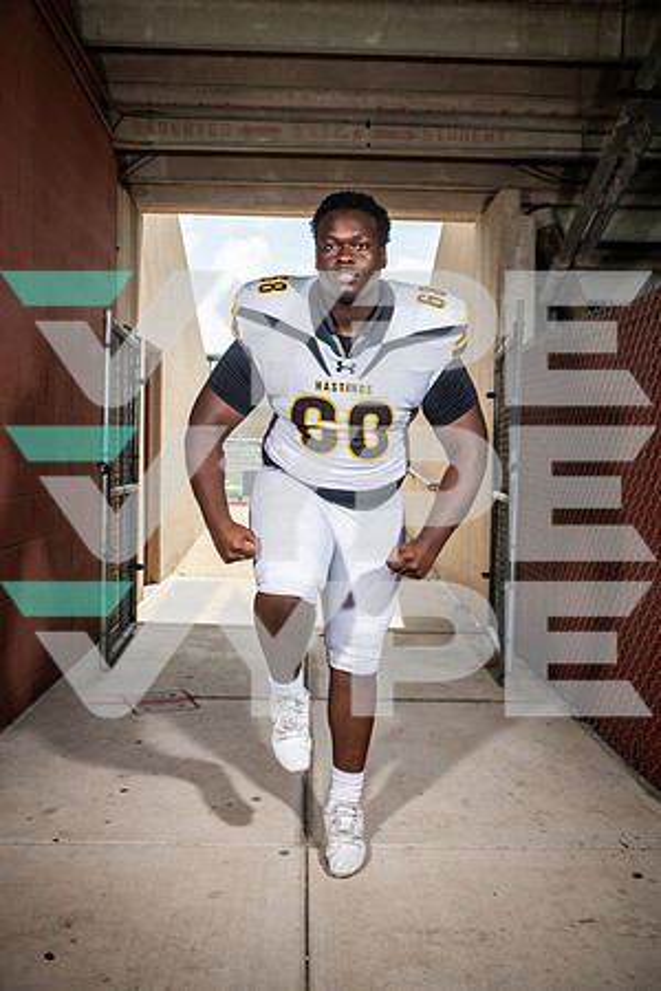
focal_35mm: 32
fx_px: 881
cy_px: 496
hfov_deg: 41.1
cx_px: 330
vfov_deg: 58.7
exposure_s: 1/400
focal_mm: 32
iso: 160
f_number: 7.1
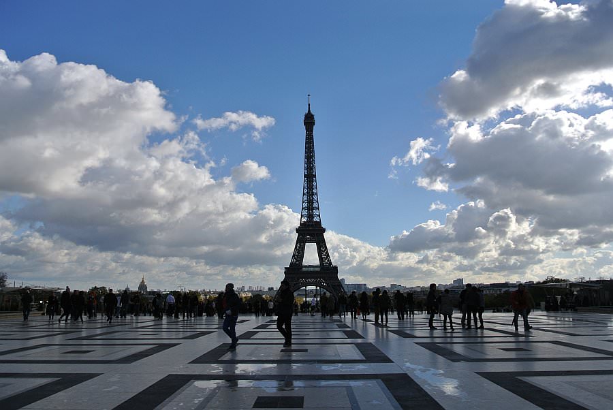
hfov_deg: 67.3
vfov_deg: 48.0
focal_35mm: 27
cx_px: 306
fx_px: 460
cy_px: 205
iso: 100
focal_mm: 10
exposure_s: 1/1000
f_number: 5.6
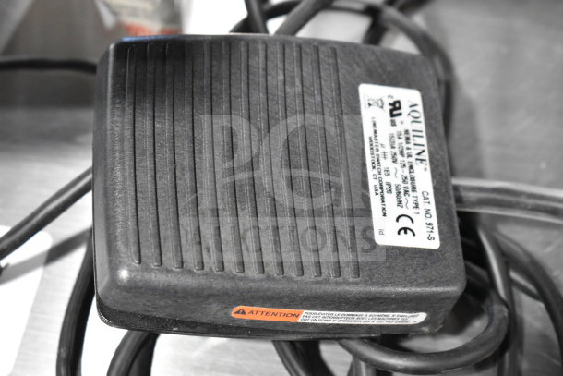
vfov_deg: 17.5
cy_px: 188
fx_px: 1220
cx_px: 282
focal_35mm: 78
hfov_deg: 26.0
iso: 4000
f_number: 5.6
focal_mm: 52
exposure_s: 1/80
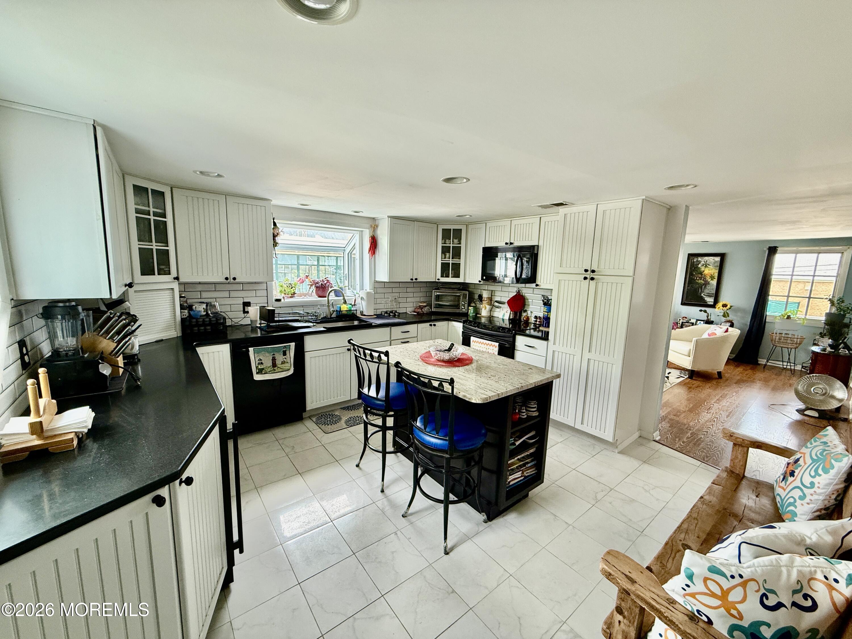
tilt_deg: -7.8
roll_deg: -1.6
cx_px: 426
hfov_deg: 102.1
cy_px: 320
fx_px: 345
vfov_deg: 85.7
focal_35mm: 14
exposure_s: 1/99
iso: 160
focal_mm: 2.22
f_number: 2.2
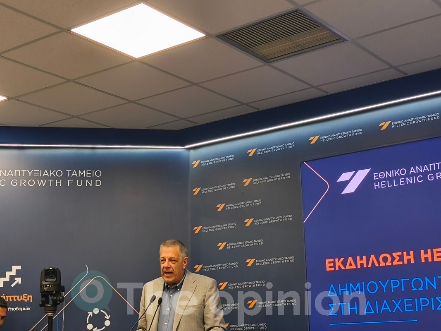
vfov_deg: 25.2
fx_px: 739
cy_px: 166
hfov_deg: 33.2
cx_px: 220
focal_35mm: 58
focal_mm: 6.18
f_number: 1.65
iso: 160
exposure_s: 1/100
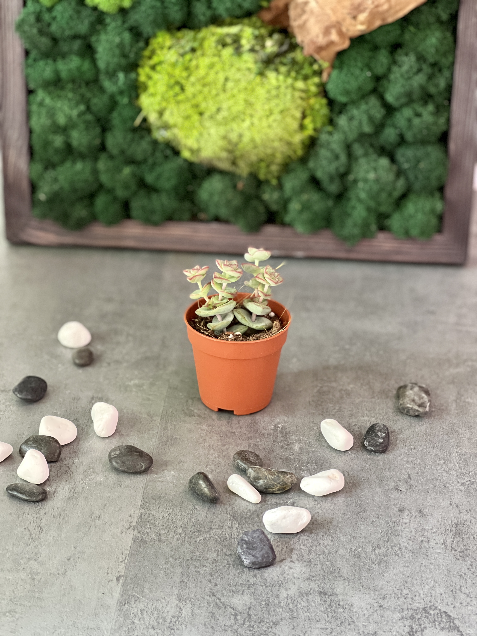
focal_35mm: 77
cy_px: 318
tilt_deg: -26.8
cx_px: 238
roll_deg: -1.5
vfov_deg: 25.3
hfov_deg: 19.1
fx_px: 1415
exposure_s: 1/28
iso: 400
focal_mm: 9
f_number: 2.8
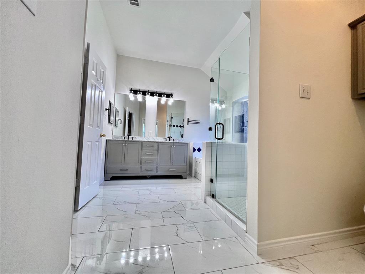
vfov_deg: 89.9
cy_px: 137
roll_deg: -1.2
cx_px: 182
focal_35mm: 13
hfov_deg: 106.2
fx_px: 137
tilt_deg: +3.3
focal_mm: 1.57
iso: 160
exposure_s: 1/60
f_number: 1.8
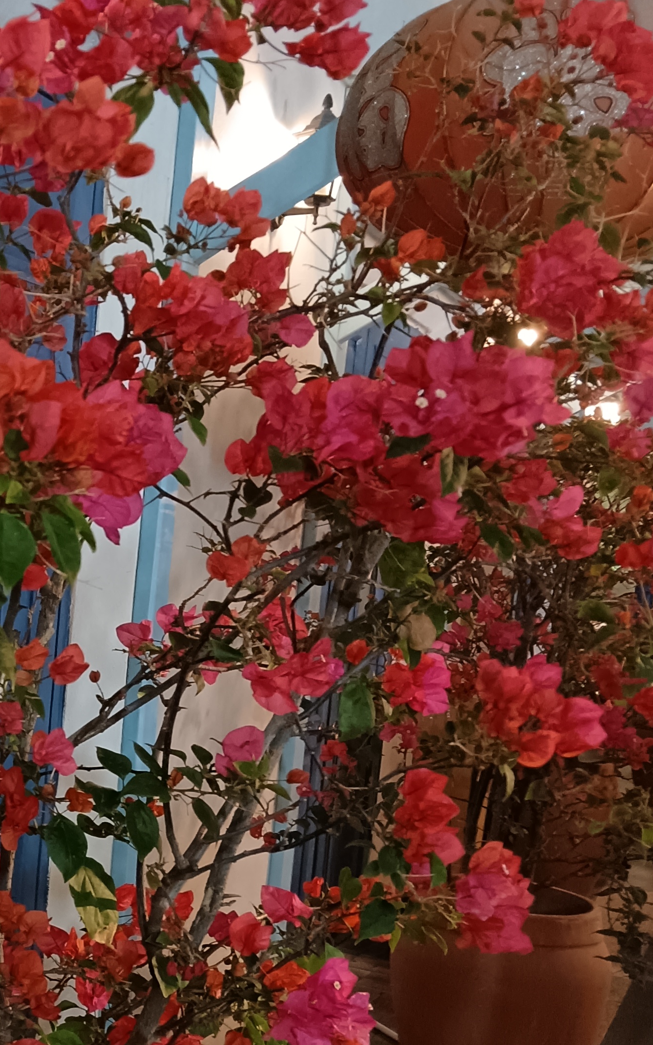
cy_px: 708
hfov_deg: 23.8
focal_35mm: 51
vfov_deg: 39.0
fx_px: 1452
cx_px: -52
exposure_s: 1/25
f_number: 1.8
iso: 2719
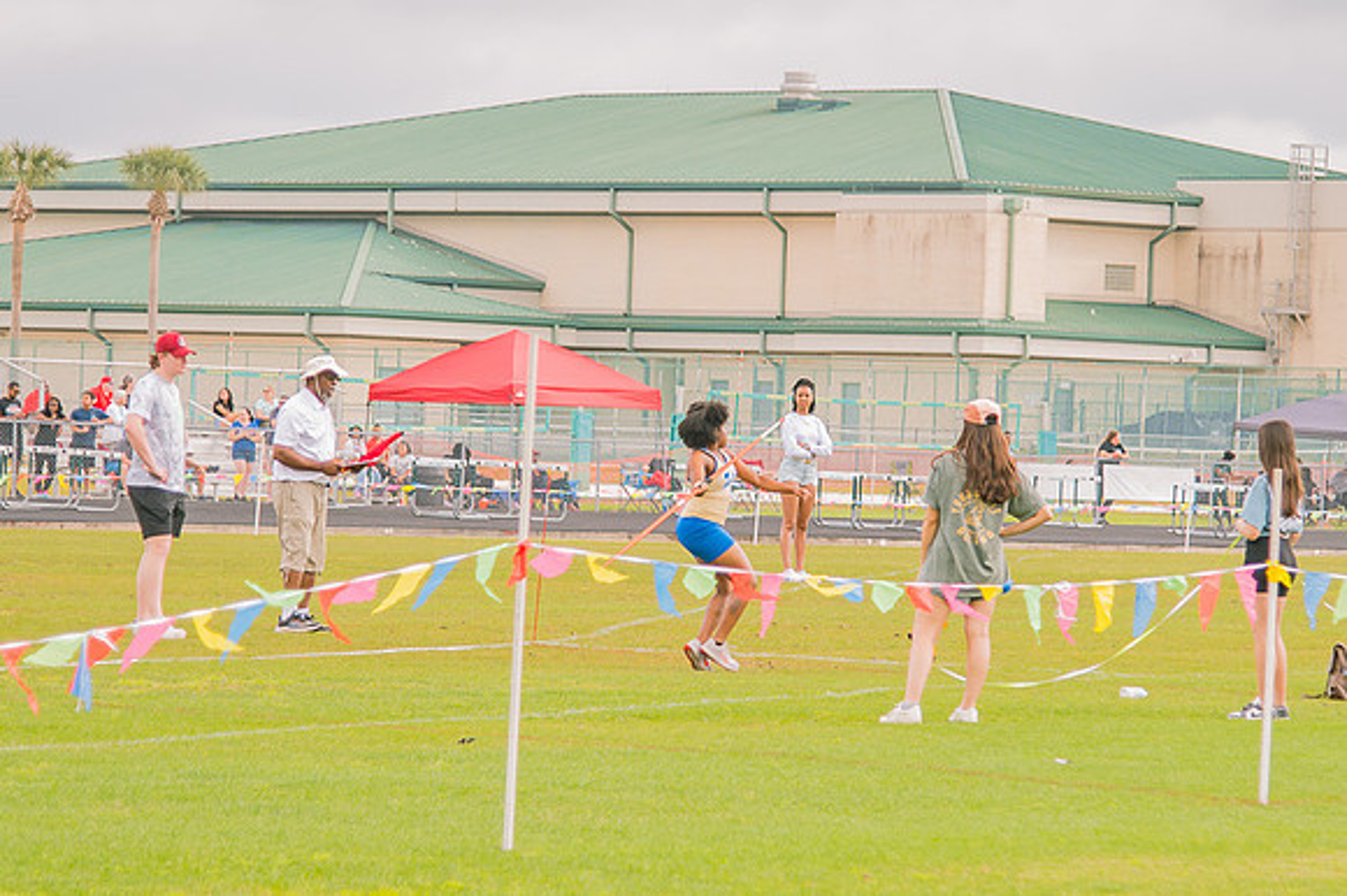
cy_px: 474
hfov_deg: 11.3
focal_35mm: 183
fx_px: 6826
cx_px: 763
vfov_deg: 7.5
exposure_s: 1/200
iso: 200
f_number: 4
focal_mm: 86
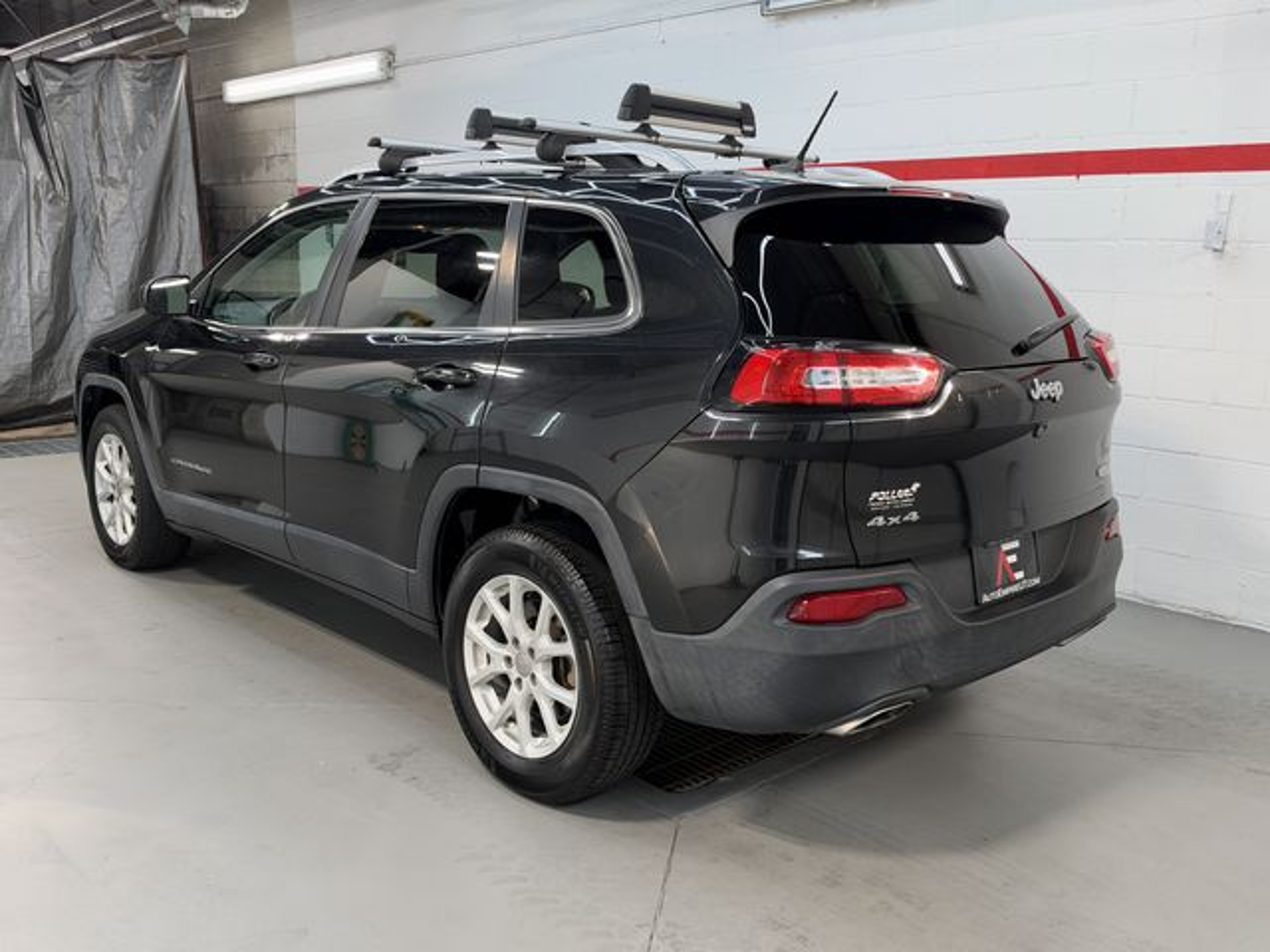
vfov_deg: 46.8
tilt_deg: -9.7
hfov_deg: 60.0
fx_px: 1101
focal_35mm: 30
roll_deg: -2.2
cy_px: 476
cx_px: 635
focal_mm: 6.93
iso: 64
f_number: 1.8
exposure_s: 1/132
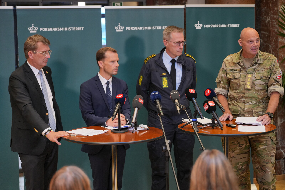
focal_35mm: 70
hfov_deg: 28.8
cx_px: 142
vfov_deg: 19.5
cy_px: 95
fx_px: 554
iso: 1000
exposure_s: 1/160
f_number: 3.2
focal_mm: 70
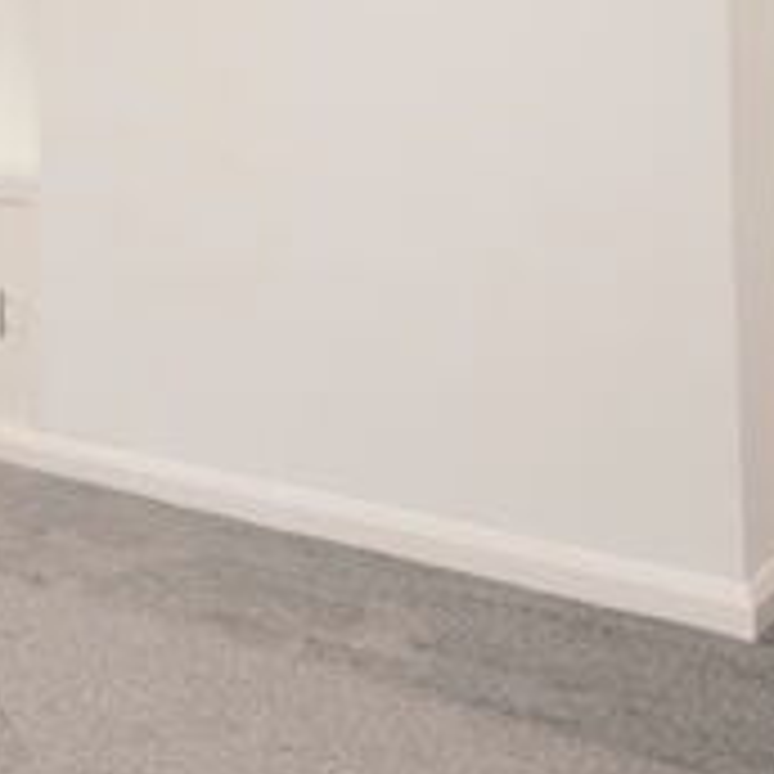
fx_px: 1315
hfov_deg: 27.0
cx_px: -256
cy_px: 36
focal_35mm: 52
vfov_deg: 30.9
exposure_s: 1/80
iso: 400
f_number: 4.5
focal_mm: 10
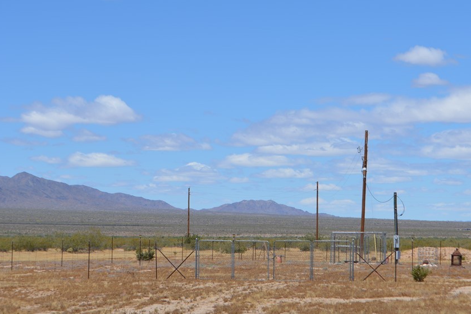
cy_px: 167
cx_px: 292
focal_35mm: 107
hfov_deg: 19.1
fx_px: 1396
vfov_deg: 12.9
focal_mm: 55
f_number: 9
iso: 100
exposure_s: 1/320
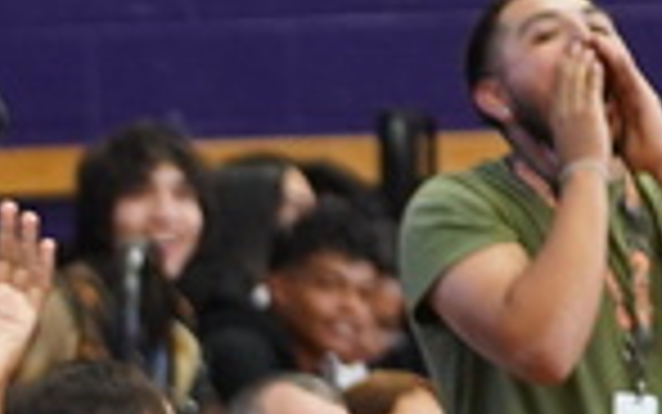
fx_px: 12183
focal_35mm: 675
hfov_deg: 3.1
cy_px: 520
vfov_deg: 1.9
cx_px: -734
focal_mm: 95
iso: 2500
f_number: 2.8
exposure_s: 1/160
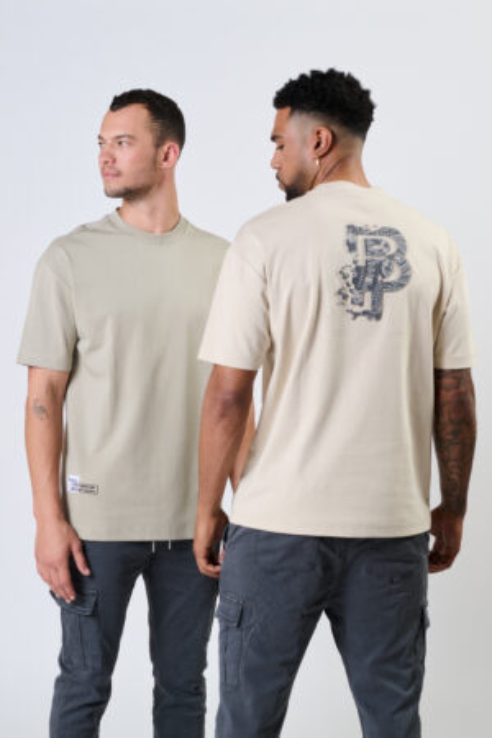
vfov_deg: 23.9
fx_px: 1742
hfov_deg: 16.1
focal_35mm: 85
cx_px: 246
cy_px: 369
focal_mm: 85
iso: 320
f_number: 5
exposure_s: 1/200
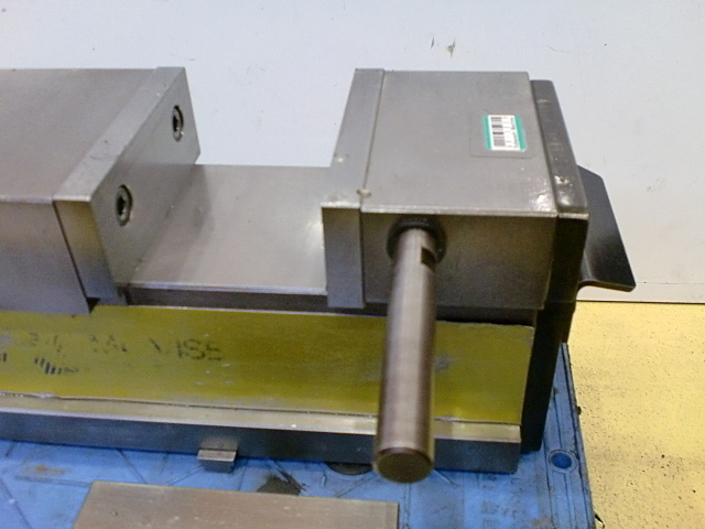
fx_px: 713
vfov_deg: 40.7
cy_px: 264
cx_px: 352
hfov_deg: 52.6
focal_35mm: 35
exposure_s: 1/60
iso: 400
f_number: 3.1
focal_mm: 6.3
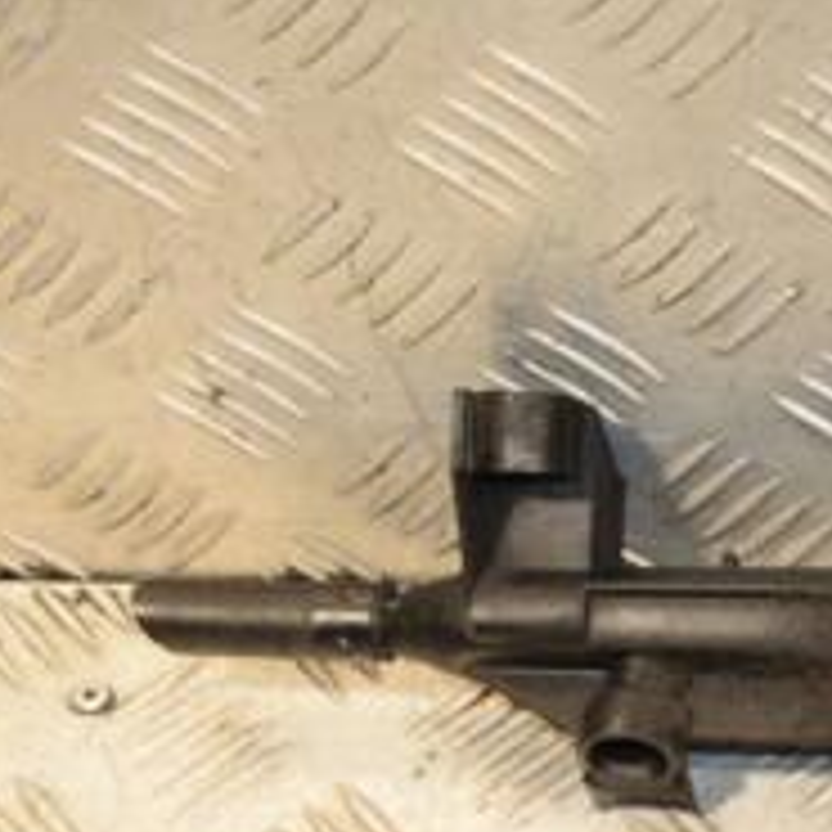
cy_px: 459
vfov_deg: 13.2
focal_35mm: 132
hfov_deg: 12.7
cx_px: 1178
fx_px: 3589
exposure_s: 1/200
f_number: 5.6
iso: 800
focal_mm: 32
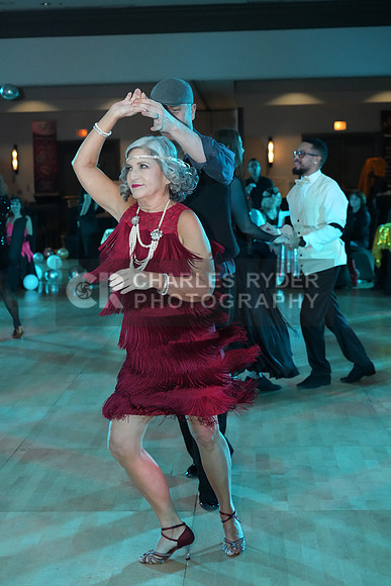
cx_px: 196
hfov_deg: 24.2
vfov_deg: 35.6
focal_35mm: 56
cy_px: 293
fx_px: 912
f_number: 5
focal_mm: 56
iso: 6400
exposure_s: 1/250
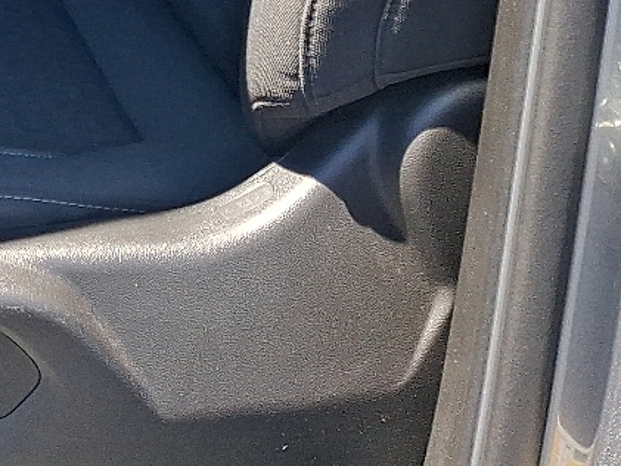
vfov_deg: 13.7
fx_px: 1705
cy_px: -407
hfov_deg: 19.3
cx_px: -152
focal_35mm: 95
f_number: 1.8
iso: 30
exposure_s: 1/476
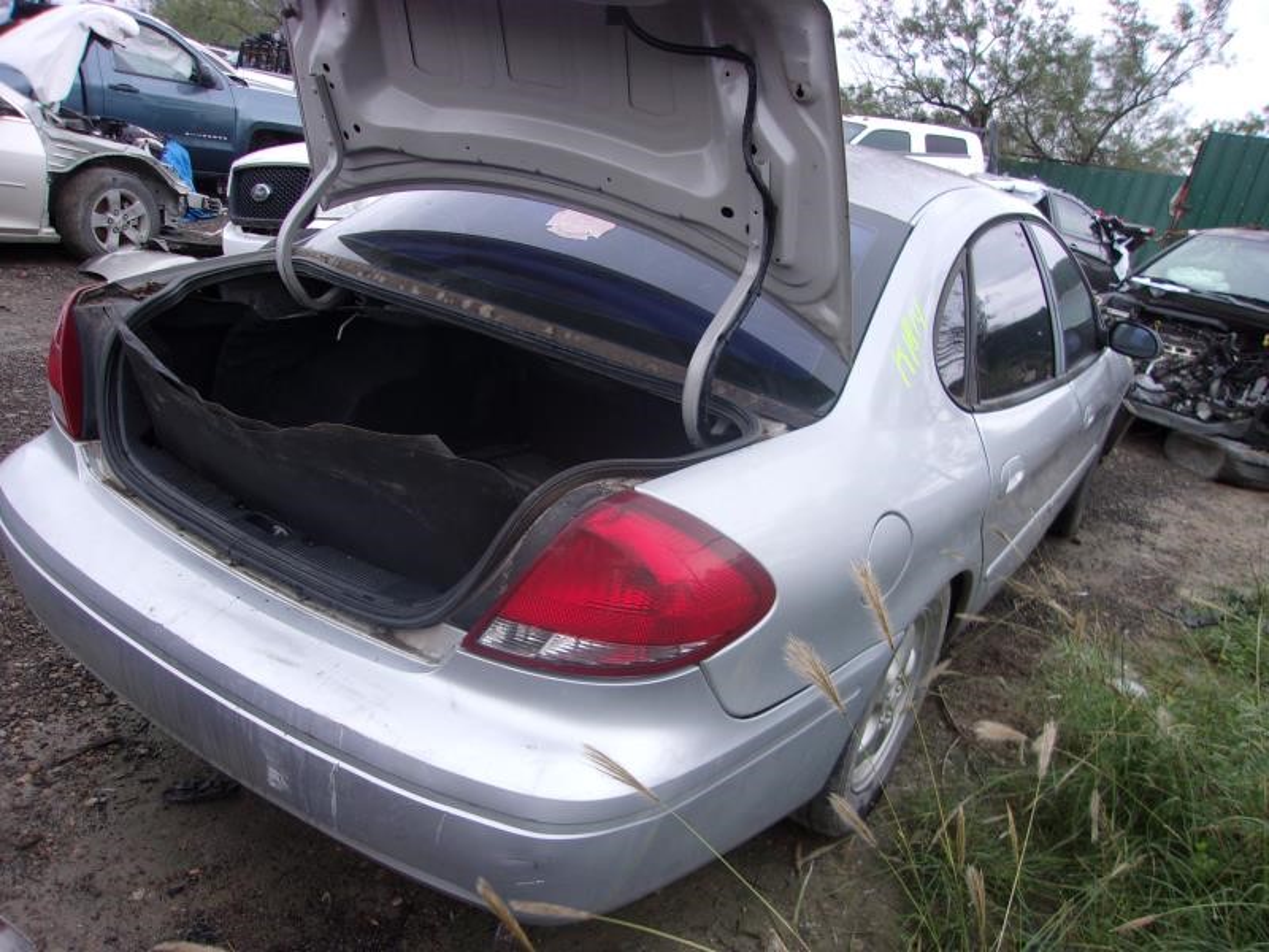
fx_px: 990
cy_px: 476
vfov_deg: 51.4
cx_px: 634
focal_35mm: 27
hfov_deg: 65.3
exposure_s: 1/80
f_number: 3
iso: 80
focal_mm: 4.9
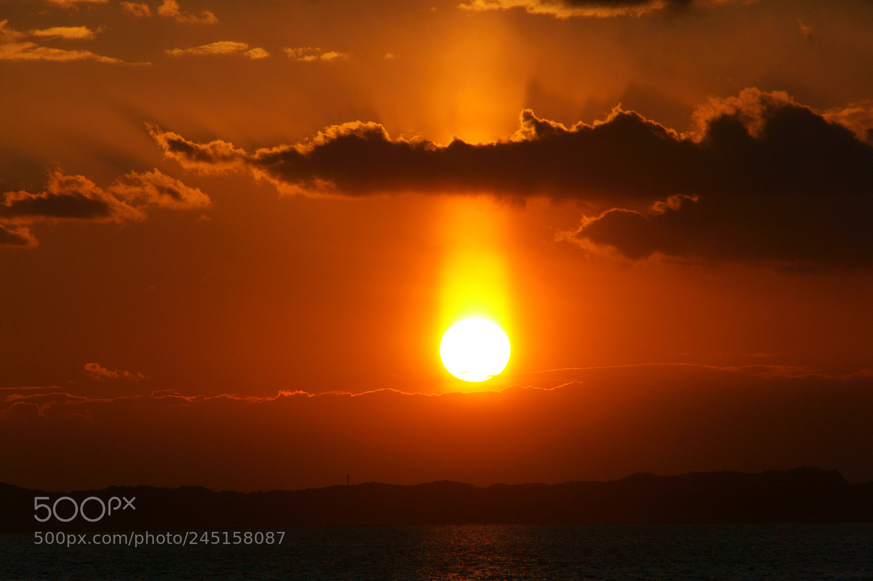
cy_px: 290
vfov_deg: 4.6
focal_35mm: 300
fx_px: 7271
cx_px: 436
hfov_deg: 6.9
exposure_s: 1/1000
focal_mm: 200
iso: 200
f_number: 10
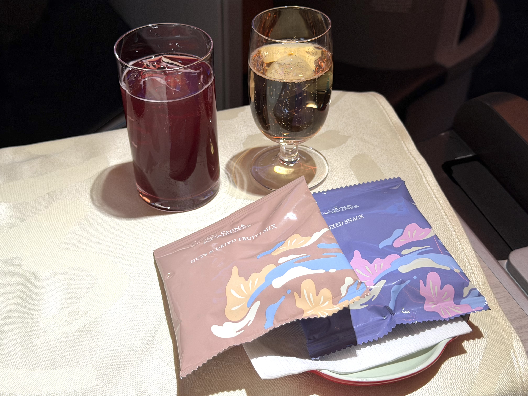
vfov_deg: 30.3
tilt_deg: -39.8
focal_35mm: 48
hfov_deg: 39.7
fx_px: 732
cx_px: 264
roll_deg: +1.8
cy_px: 198
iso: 100
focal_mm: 6.76
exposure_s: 1/52
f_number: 1.78
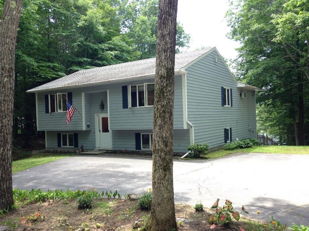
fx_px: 295
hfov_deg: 55.4
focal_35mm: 33
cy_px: 116
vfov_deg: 42.9
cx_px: 154
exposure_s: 1/120
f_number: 2.4
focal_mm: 4.12
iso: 50
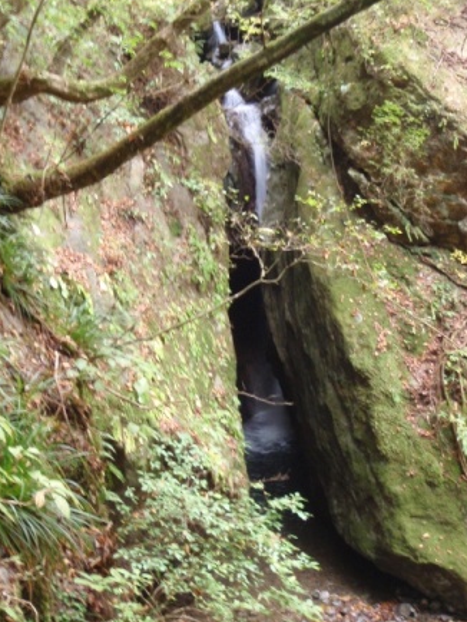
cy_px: 320
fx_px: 1042
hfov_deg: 25.2
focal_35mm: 58
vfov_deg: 33.2
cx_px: 276
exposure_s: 1/6
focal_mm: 7.57
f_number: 4.3
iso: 200
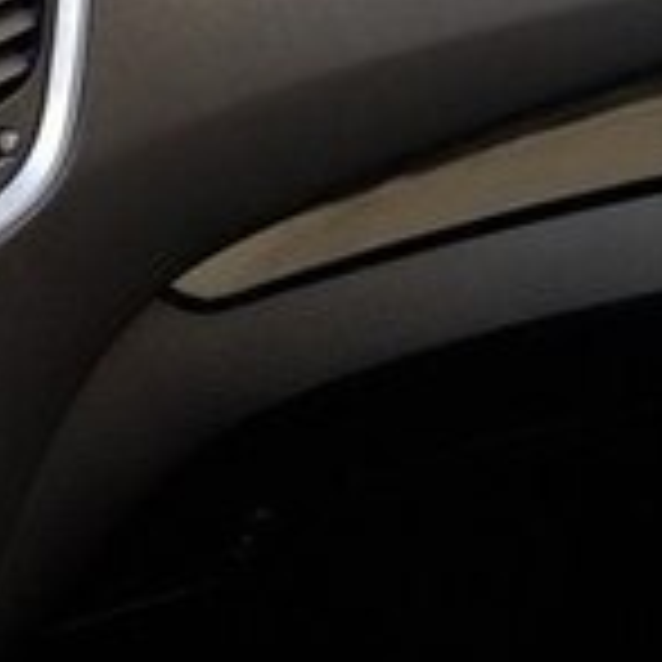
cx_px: -563
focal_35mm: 103
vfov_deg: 16.6
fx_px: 2229
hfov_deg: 14.6
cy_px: 29
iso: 64
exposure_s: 1/50
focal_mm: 4.2
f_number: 1.7
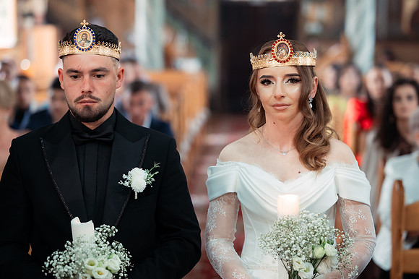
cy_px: 134
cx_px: 218
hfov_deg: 23.0
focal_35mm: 89
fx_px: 1031
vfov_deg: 15.4
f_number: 2.2
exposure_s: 1/320
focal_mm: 85
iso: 1600
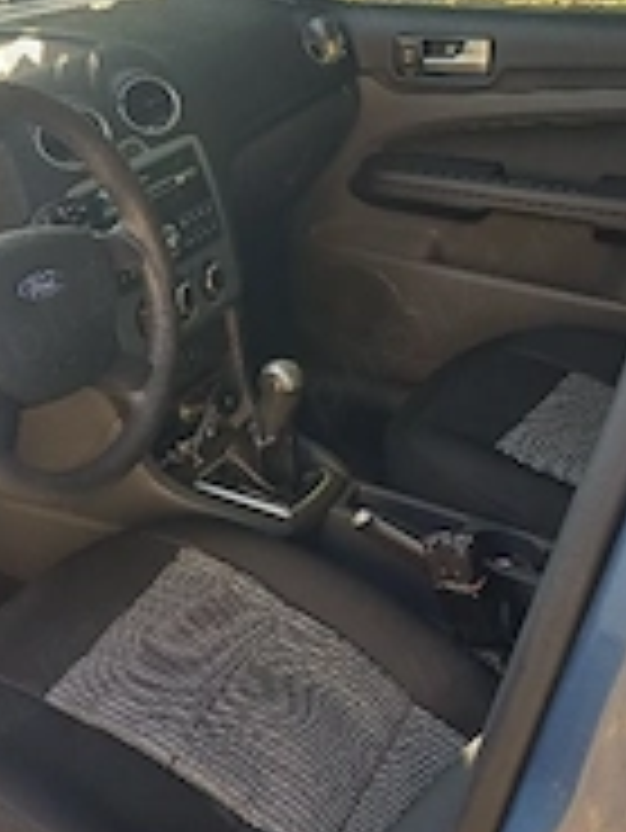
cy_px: 351
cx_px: 122
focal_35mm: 54
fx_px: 1301
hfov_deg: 26.5
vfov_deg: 35.4
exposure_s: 1/50
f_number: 1.8
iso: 50
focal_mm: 4.65
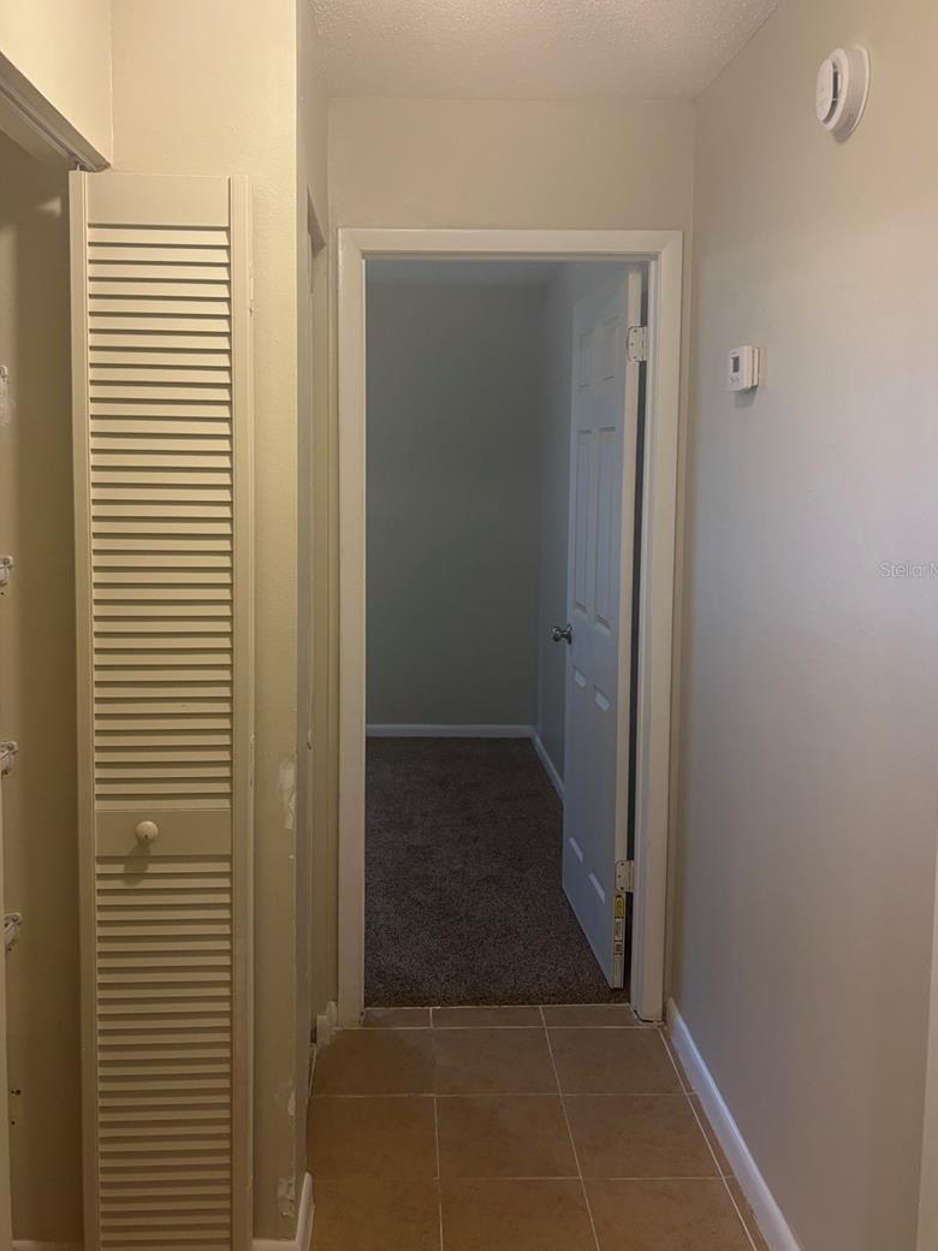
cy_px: 569
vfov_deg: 59.9
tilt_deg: -5.3
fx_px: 1084
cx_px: 425
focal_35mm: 30
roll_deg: -1.4
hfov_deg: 46.7
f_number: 1.6
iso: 200
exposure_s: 1/60
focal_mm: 5.96
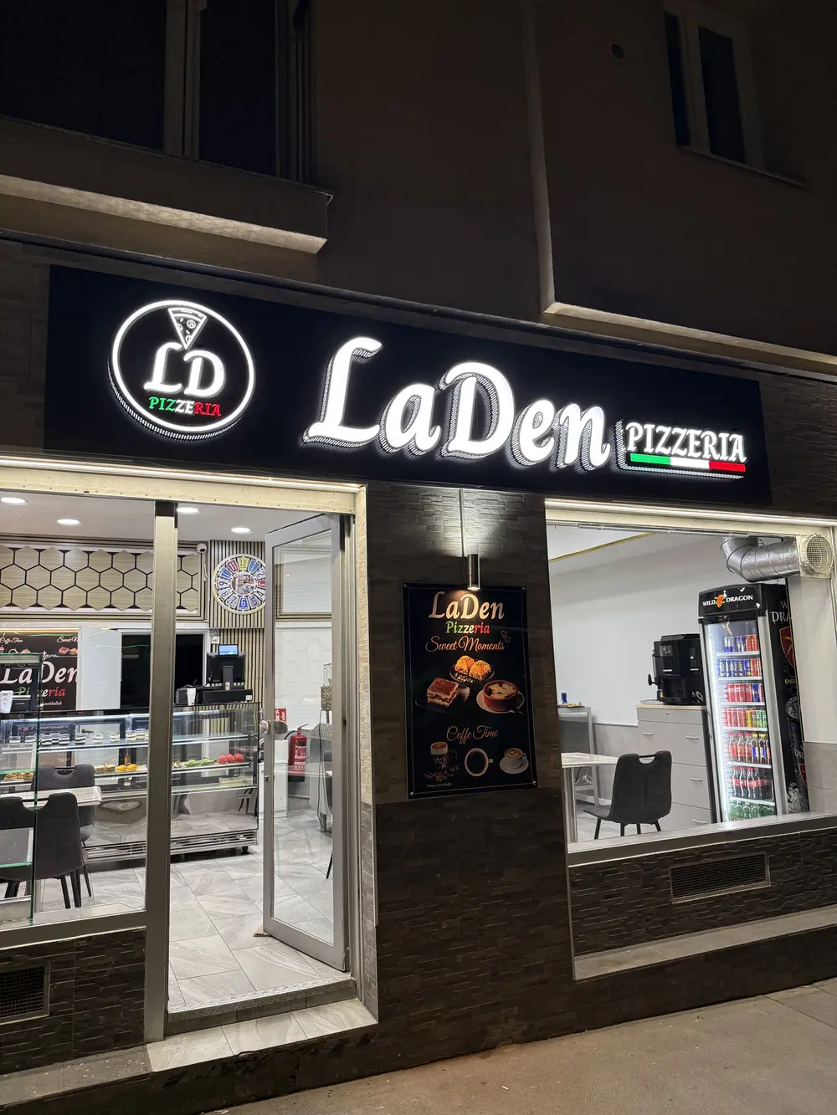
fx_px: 774
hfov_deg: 56.8
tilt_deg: +9.9
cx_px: 418
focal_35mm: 24
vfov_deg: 71.6
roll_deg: +1.4
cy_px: 558
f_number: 1.78
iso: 200
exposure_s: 1/100
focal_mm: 6.76
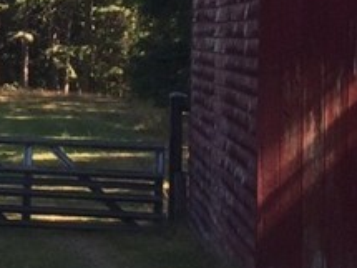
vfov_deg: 10.6
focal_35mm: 138
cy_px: 0
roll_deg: -3.0
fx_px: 1422
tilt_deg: +0.0
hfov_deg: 13.8
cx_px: -91
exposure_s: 1/377
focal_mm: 4.15
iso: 32
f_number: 2.2
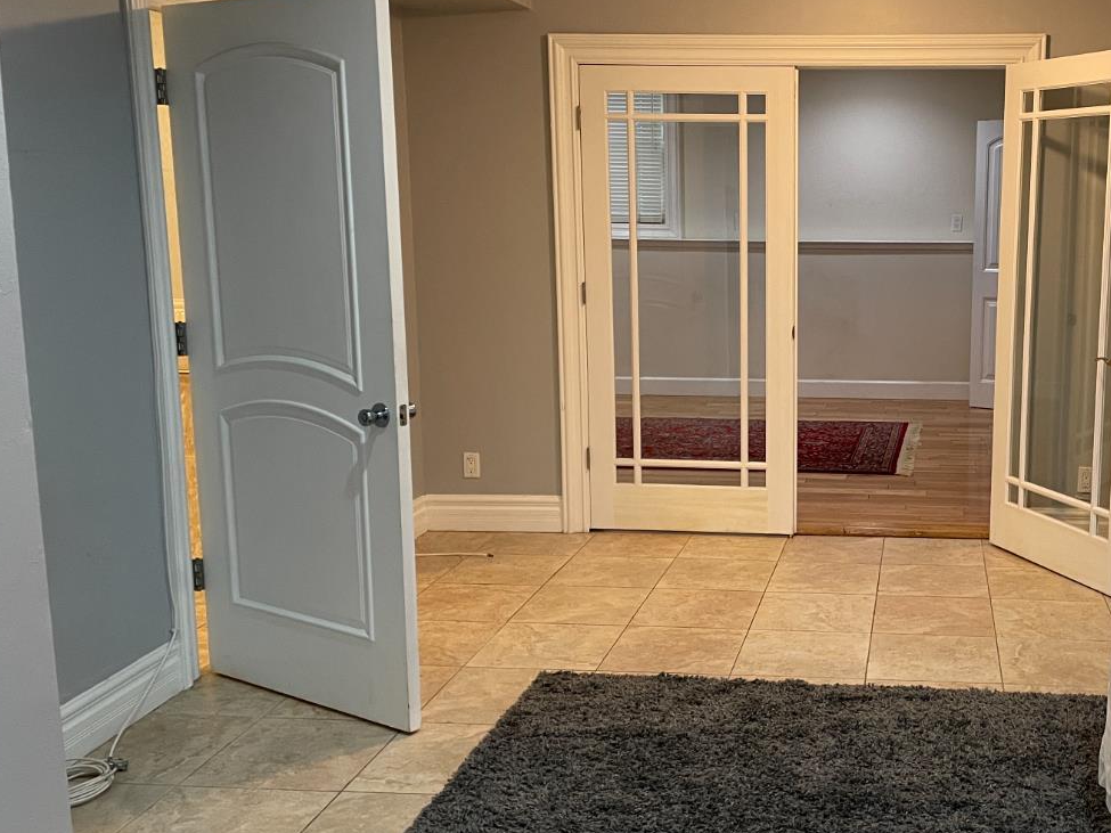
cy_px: 430
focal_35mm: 40
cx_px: 839
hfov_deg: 45.1
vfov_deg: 35.9
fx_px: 1284
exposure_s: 1/60
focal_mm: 4.2
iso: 160
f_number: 1.6
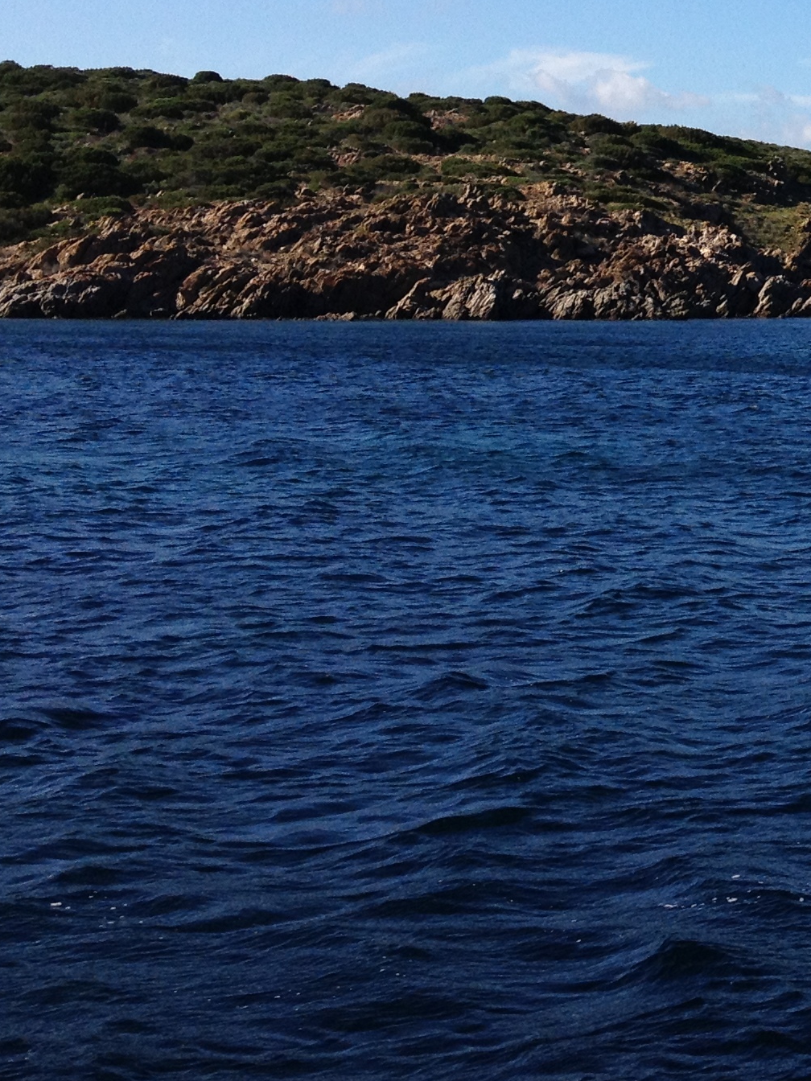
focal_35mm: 85
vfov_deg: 22.5
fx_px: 2655
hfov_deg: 16.4
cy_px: 143
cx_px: 1044
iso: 64
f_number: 2.4
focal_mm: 4.28
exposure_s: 1/2045
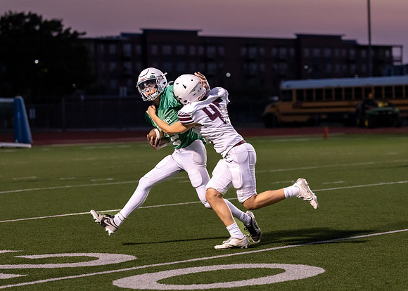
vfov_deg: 10.4
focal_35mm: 139
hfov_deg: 14.5
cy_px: 129
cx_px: 209
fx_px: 1605
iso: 2500
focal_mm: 102
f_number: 2.8
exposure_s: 1/1000
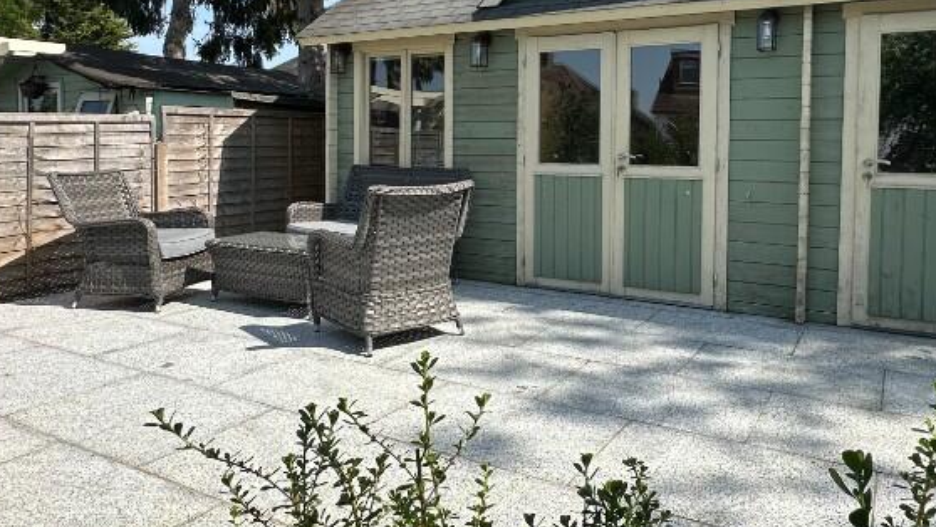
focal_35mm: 28
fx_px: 695
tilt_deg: -2.5
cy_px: 171
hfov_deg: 67.5
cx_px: 542
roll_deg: -0.5
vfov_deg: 40.9
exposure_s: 1/1135
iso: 50
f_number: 2.2
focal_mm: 2.22
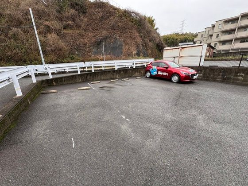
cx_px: 124
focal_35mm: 14
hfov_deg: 102.1
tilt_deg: -17.2
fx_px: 100
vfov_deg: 85.7
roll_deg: +0.4
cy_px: 93
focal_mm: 2.22
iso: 40
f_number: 2.2
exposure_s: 1/230
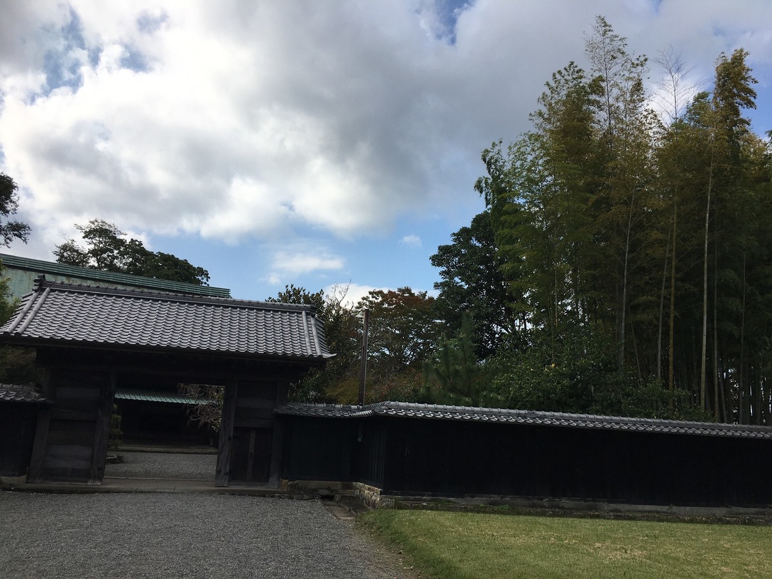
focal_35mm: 29
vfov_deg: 48.2
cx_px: 386
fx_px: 647
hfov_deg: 61.7
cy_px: 290
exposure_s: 1/1972
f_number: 2.2
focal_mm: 4.15
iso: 25
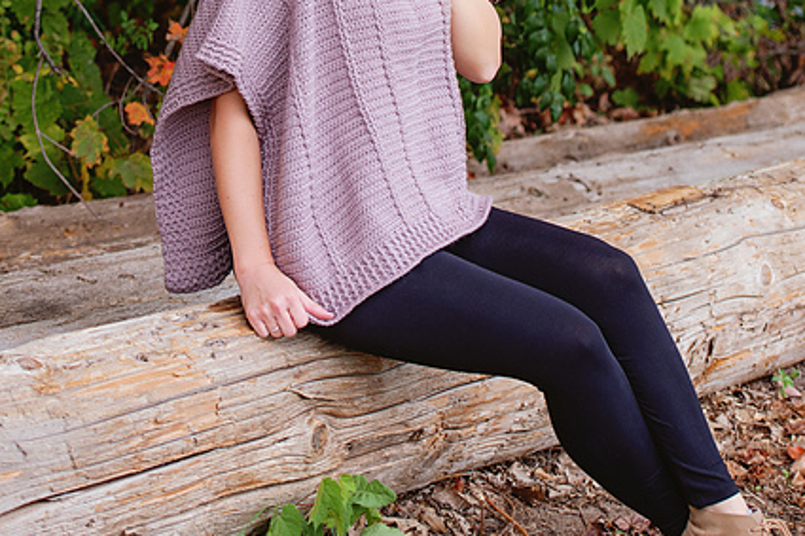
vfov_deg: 12.0
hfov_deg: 18.1
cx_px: 402
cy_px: -17
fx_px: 2526
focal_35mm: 113
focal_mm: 75
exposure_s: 1/400
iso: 160
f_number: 3.5
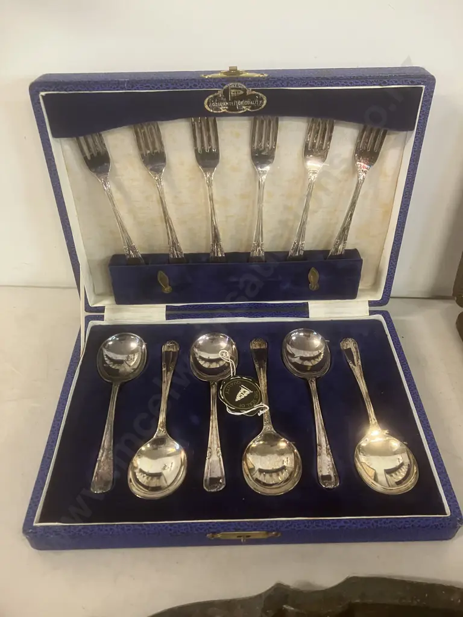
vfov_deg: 63.4
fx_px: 499
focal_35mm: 28
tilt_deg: -40.9
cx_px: 232
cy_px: 308
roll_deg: -0.1
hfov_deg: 49.7
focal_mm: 3.99
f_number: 1.8
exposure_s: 1/33
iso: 250
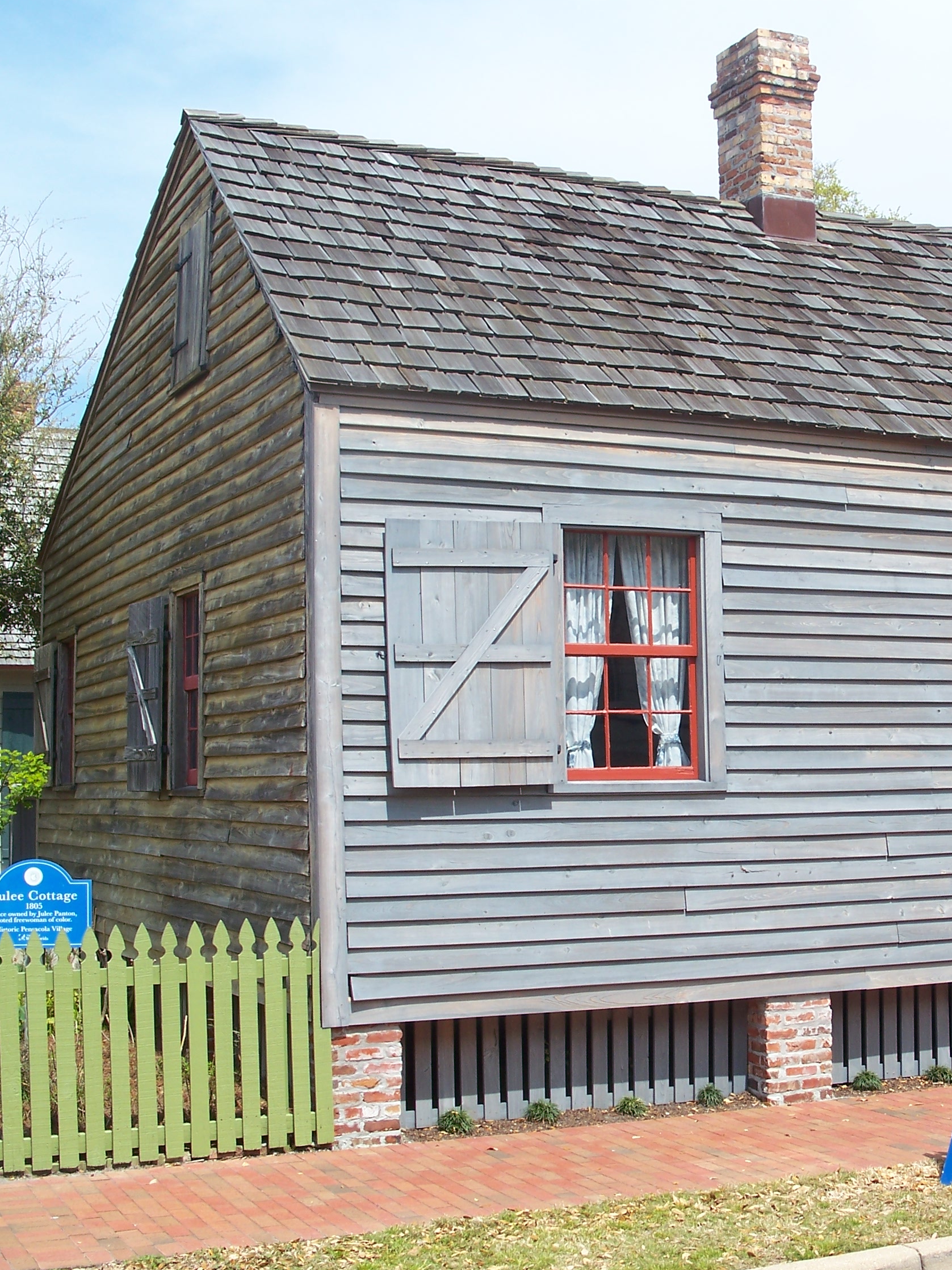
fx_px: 1980
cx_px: 781
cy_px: 669
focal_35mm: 54
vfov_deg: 35.5
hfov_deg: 26.5
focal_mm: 7.8
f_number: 4
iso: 64
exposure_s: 1/400
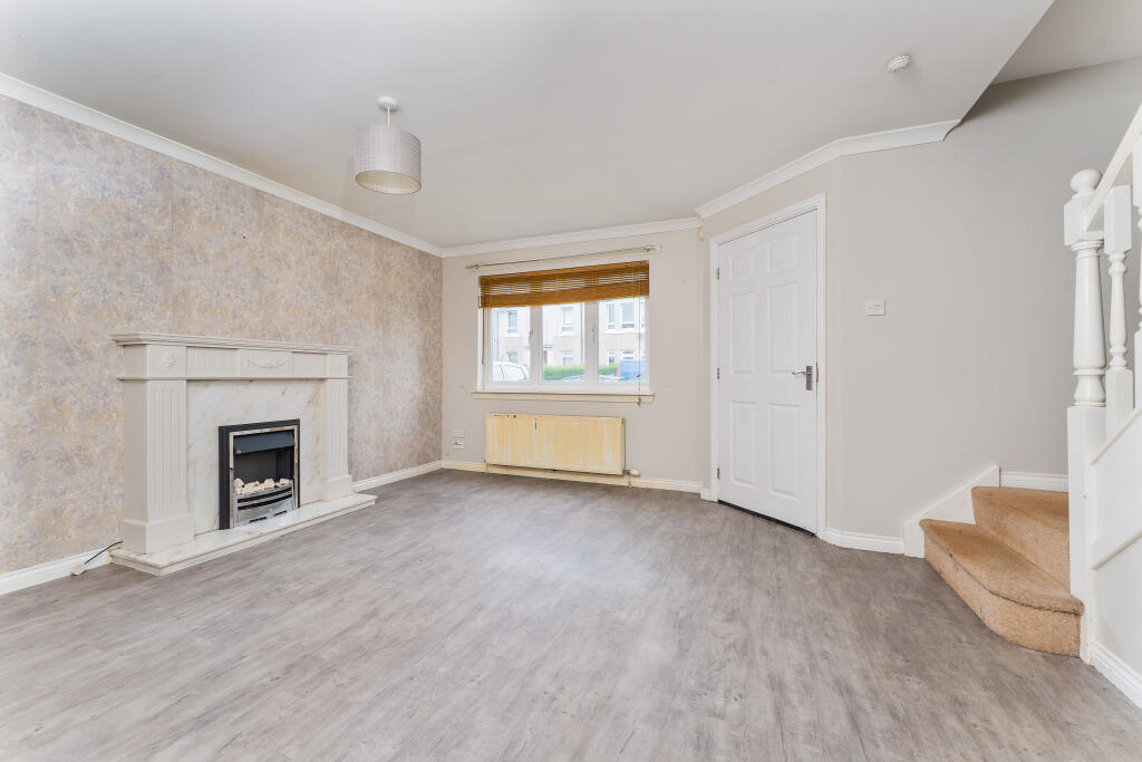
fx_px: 444
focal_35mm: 14
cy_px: 381
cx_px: 571
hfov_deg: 104.2
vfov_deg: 81.2
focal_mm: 14
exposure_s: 1/13
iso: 200
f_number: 9
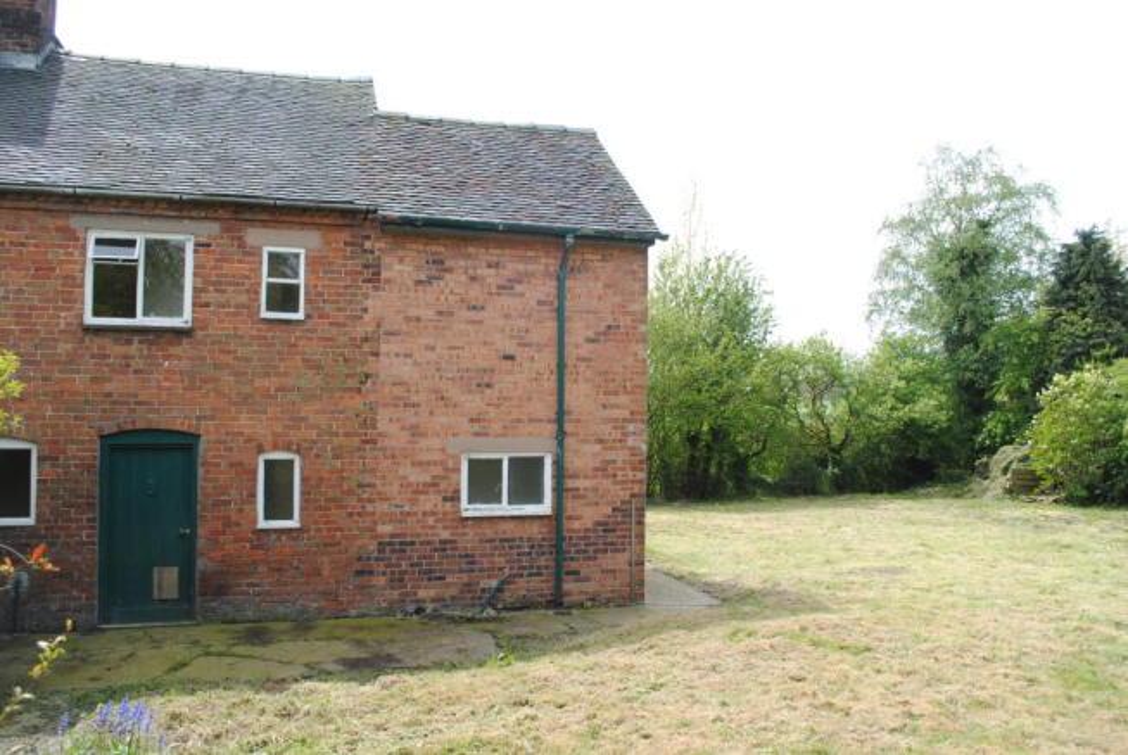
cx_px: 564
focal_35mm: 27
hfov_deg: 67.3
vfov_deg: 48.0
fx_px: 847
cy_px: 378
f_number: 6.3
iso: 100
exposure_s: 1/200
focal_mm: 18
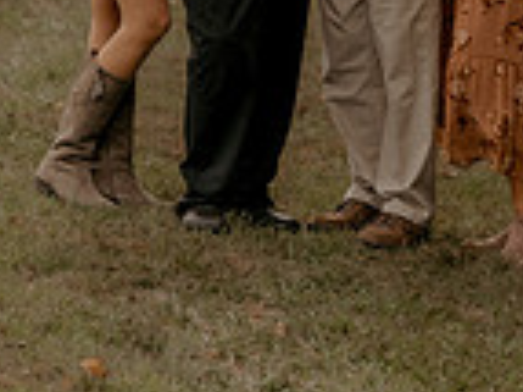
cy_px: -319
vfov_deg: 5.7
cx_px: 375
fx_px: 3880
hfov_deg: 7.7
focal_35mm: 257
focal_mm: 85
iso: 125
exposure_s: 1/800
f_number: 2.8
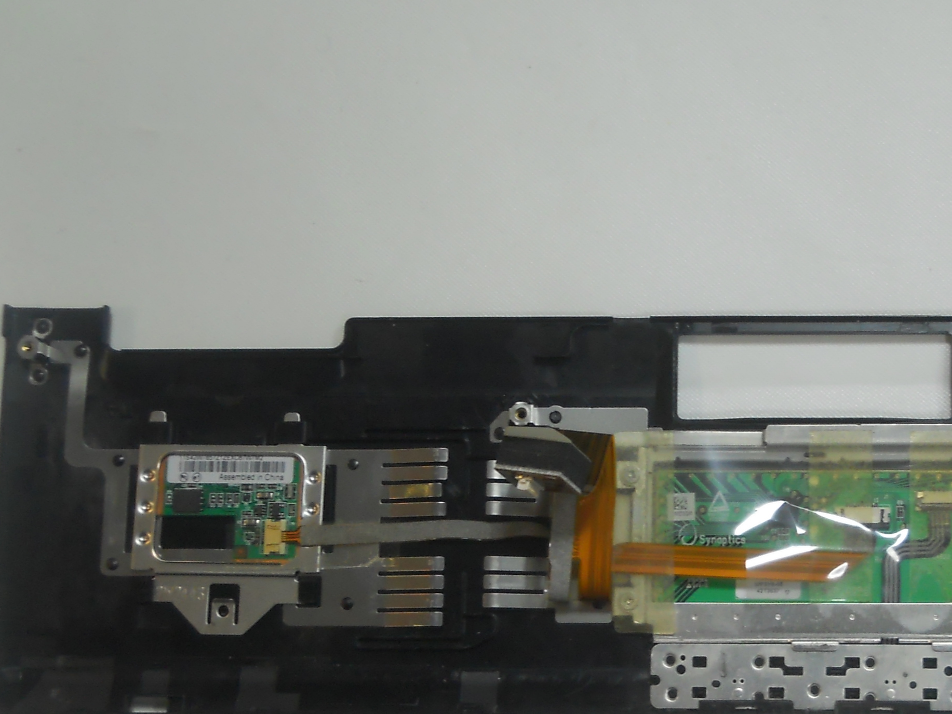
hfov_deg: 26.2
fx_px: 2008
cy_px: 529
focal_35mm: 73
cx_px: 751
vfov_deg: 20.0
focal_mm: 6.72
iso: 200
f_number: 3.1
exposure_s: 1/30
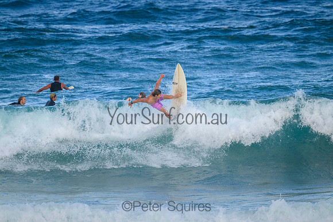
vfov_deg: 1.7
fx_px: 7401
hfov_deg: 2.6
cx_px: 166
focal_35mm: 800
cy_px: 111
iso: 1600
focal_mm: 800
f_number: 11
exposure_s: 1/1600
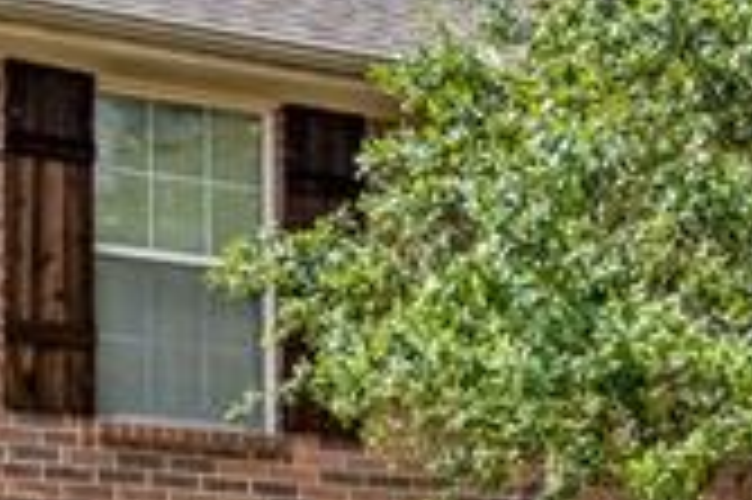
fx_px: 2817
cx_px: 675
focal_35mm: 135
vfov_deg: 9.7
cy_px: 881
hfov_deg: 15.0
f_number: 2.8
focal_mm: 8.38
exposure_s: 1/240
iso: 100
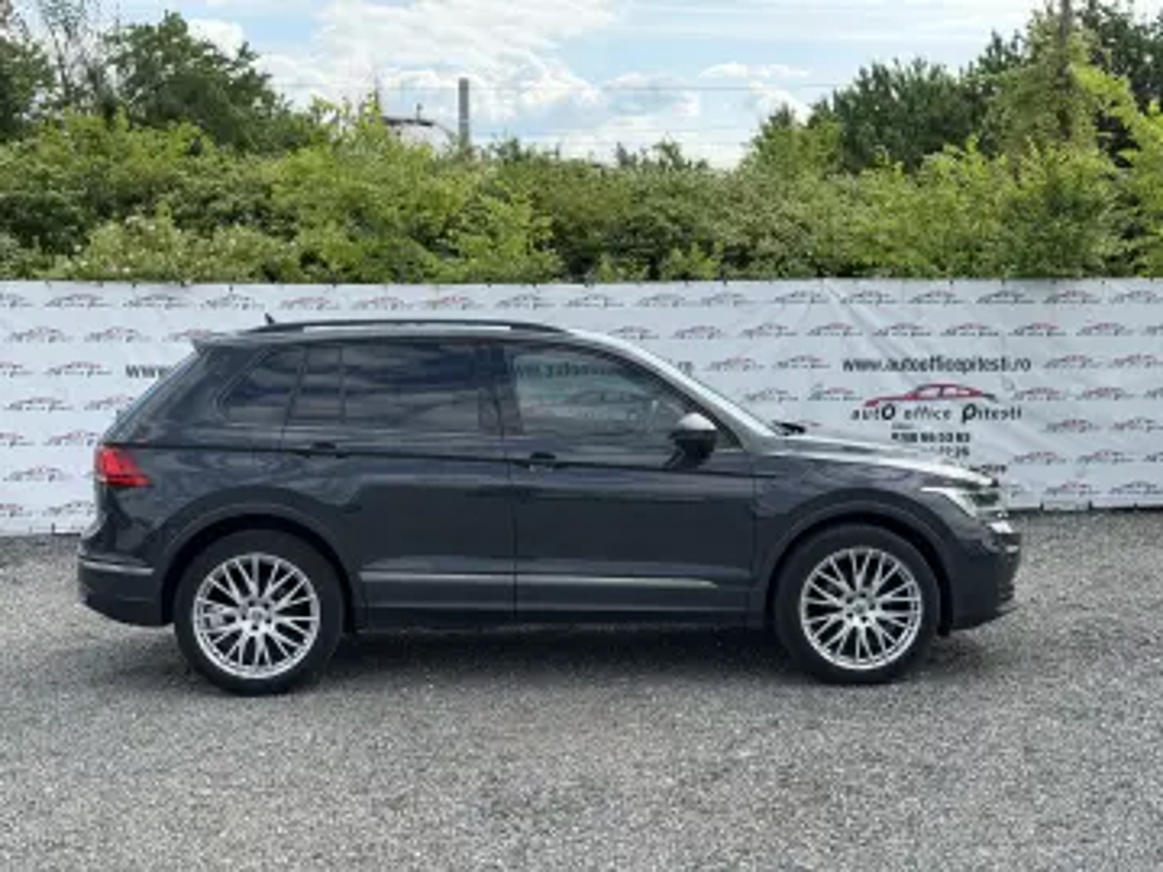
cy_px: 436
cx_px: 582
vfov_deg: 30.3
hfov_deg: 39.7
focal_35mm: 48
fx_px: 1613
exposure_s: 1/2088
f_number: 1.78
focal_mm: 6.76
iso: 100
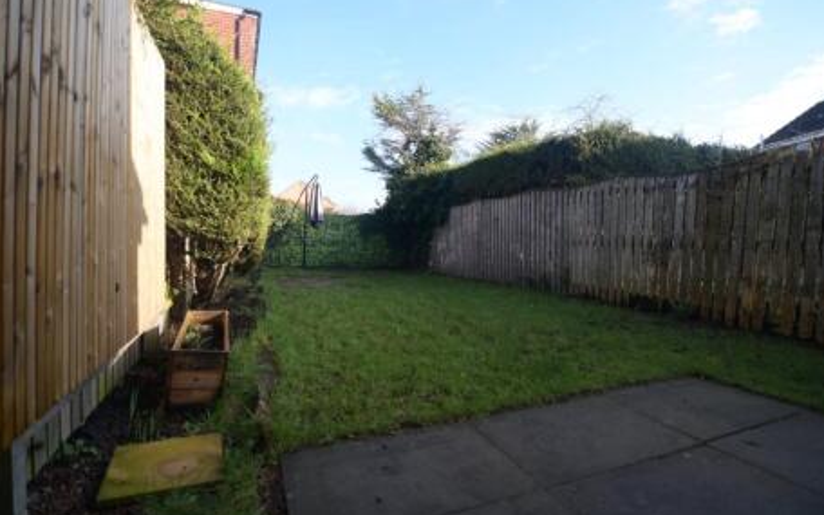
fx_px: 394
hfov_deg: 92.6
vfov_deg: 66.3
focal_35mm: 18
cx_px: 414
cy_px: 247
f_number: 2.8
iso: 160
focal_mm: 11
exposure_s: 1/800
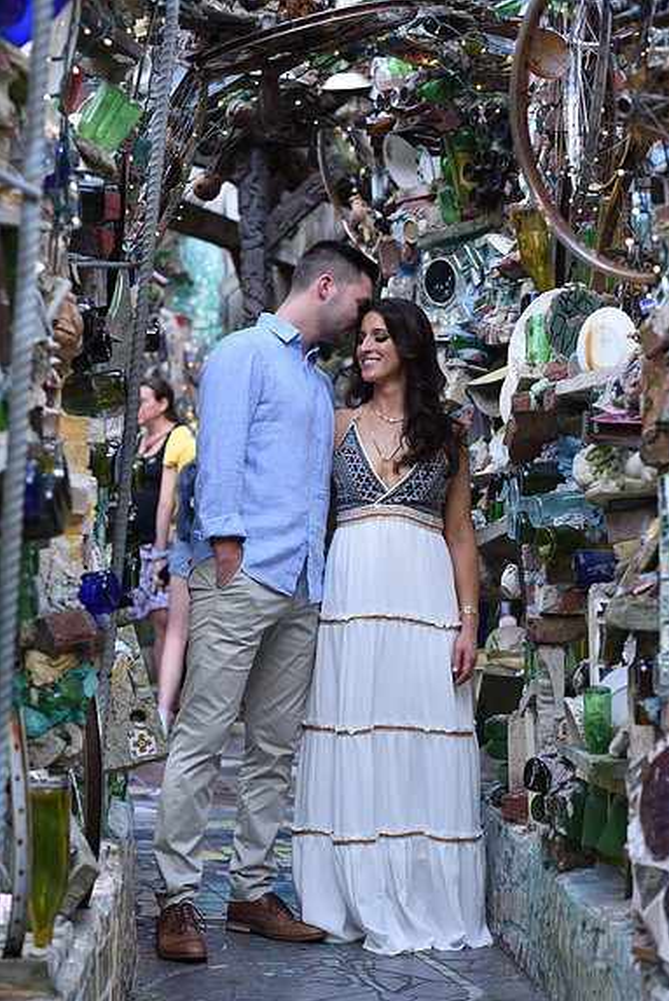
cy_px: 505
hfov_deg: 15.9
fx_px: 2393
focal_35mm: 86
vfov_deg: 23.6
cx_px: 336
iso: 320
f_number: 4.5
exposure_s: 1/160
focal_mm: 85
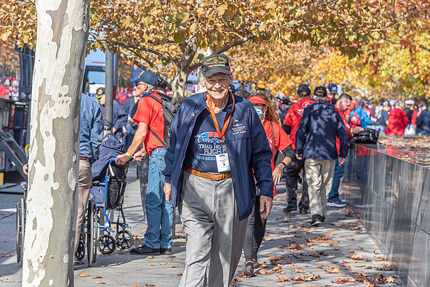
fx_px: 1434
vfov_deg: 11.4
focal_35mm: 120
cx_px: 215
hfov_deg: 17.1
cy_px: 144
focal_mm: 120
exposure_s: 1/800
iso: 500
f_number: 7.1
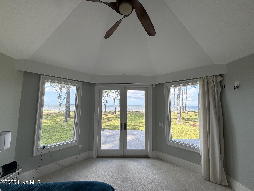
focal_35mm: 14
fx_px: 103
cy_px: 96
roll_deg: -0.8
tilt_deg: +4.8
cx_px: 127
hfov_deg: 102.1
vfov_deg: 85.7
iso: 50
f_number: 2.2
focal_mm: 2.22
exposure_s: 1/202
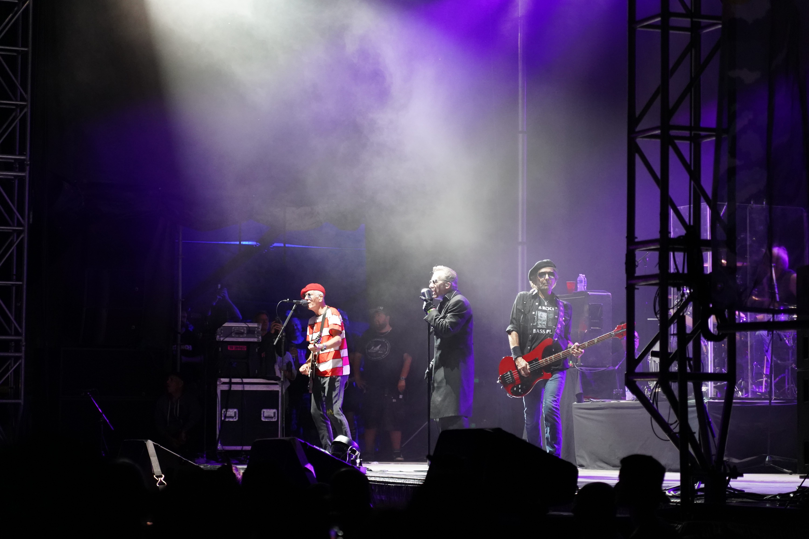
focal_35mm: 105
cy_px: 270
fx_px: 2359
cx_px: 404
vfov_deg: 13.0
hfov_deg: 19.5
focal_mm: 105
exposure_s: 1/160
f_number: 4
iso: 6400
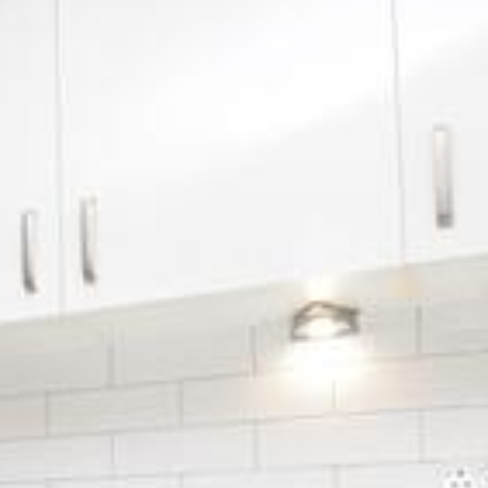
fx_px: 925
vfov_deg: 27.1
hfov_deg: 24.9
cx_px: -177
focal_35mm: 58
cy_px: 536
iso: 800
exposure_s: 1/100
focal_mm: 10
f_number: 5
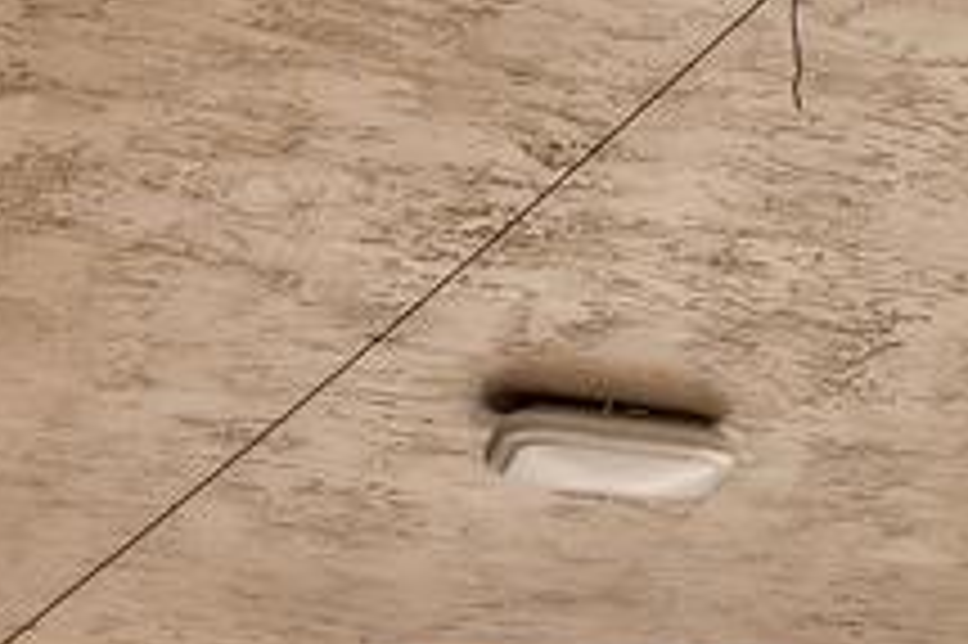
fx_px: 3197
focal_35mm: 119
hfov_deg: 12.3
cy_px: 1448
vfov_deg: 10.2
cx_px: 2521
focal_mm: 16
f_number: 8
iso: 200
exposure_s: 1/400
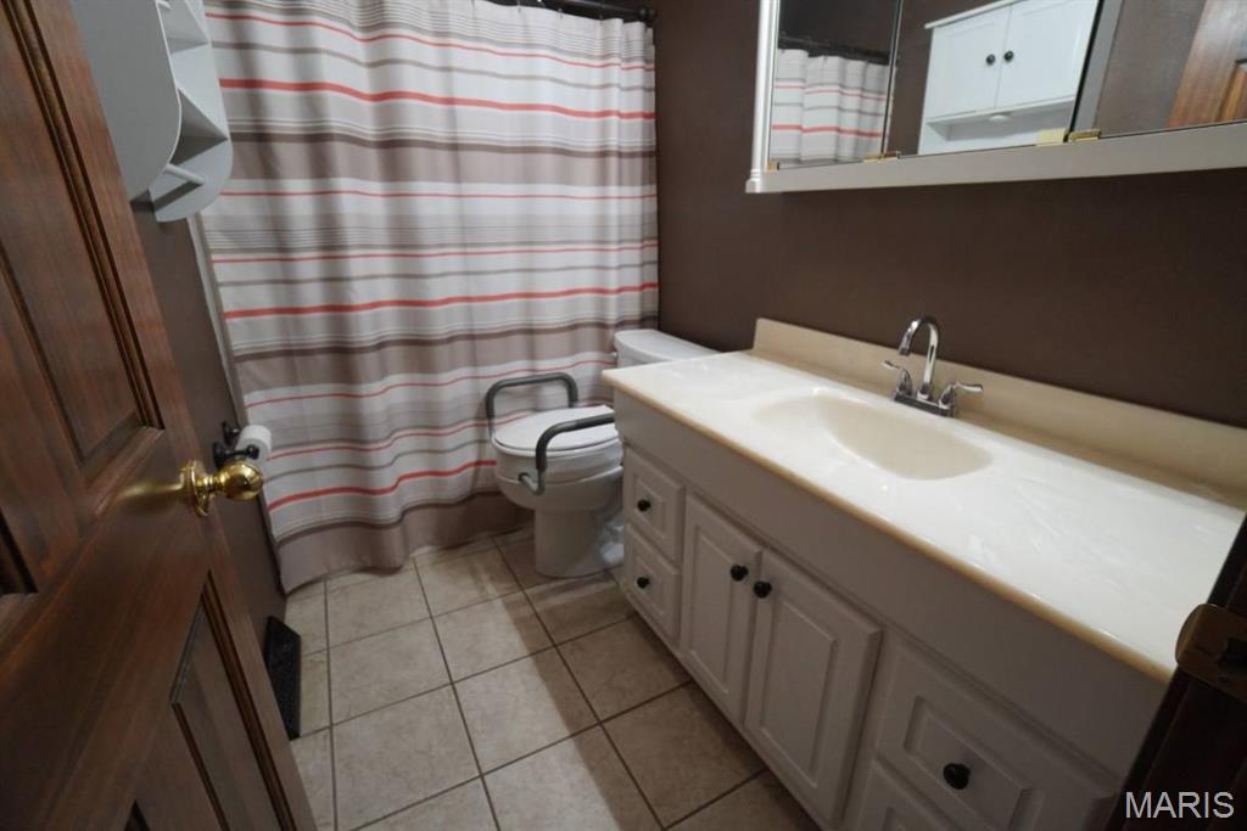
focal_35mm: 15
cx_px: 624
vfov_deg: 77.3
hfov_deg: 100.4
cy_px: 416
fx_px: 520
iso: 2000
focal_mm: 10
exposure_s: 1/160
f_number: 4
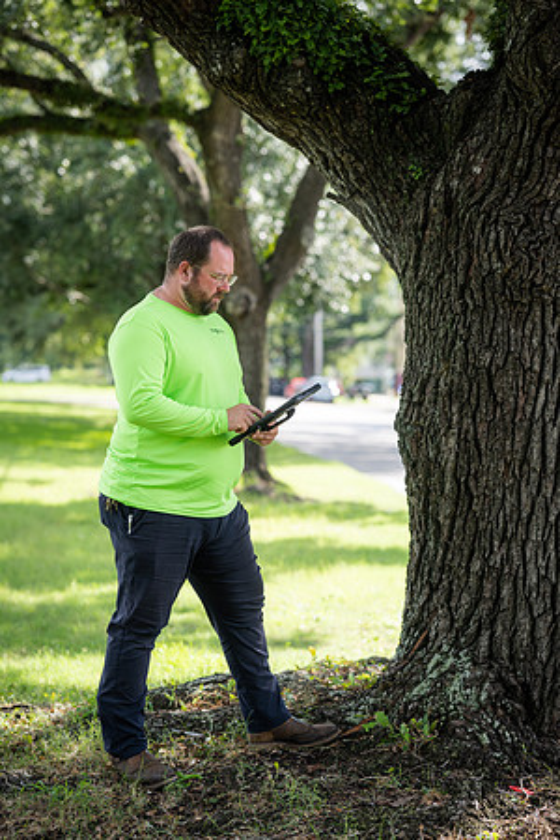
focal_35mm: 85
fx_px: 1983
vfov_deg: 23.9
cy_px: 420
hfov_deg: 16.1
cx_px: 280
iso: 200
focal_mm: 85
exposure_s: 1/640
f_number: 2.8
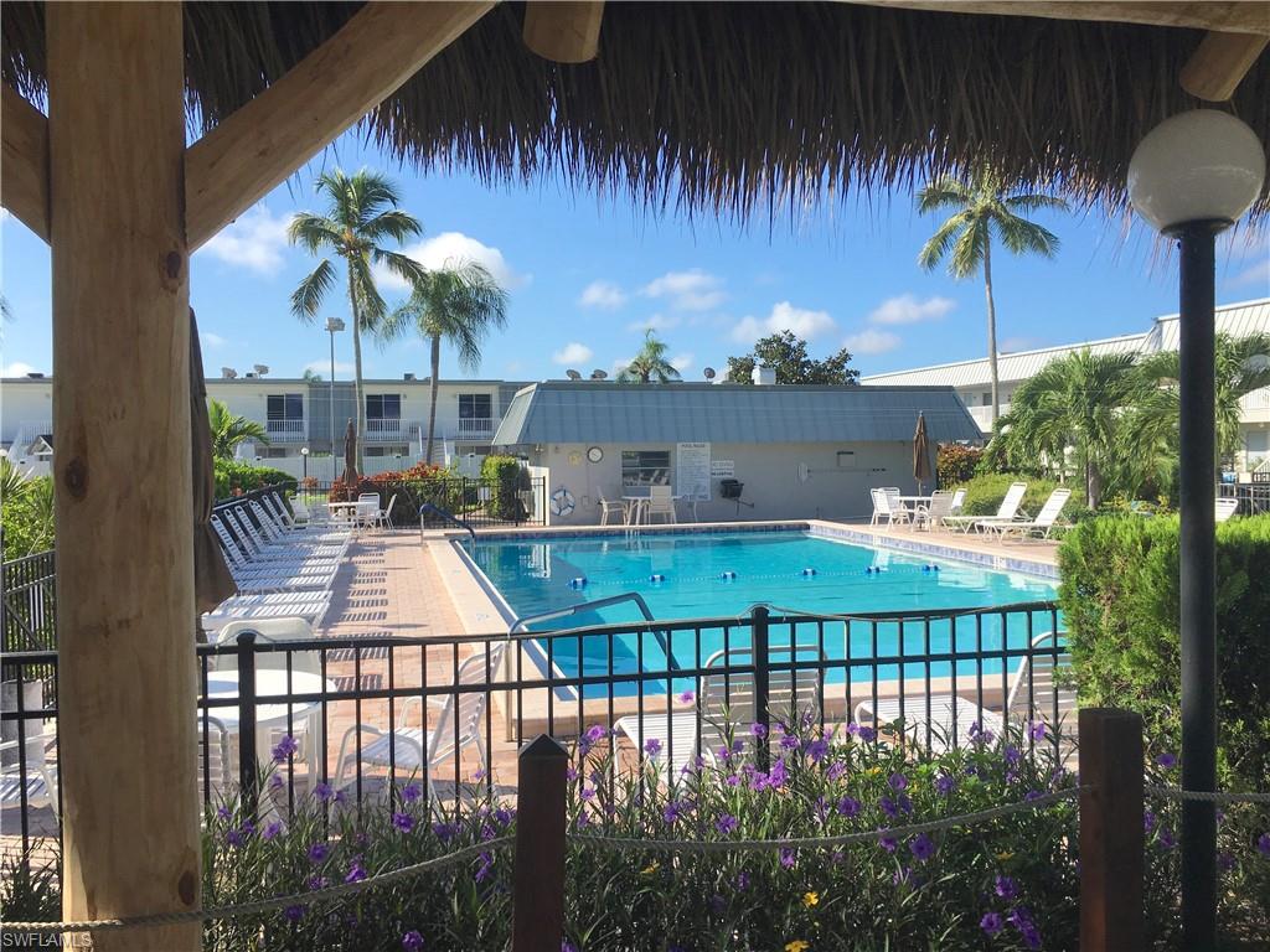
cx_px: 635
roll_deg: +1.1
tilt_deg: -1.3
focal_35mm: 29
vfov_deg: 48.2
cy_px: 476
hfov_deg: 61.7
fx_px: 1064
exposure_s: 1/1479
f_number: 2.2
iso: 25
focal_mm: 4.15
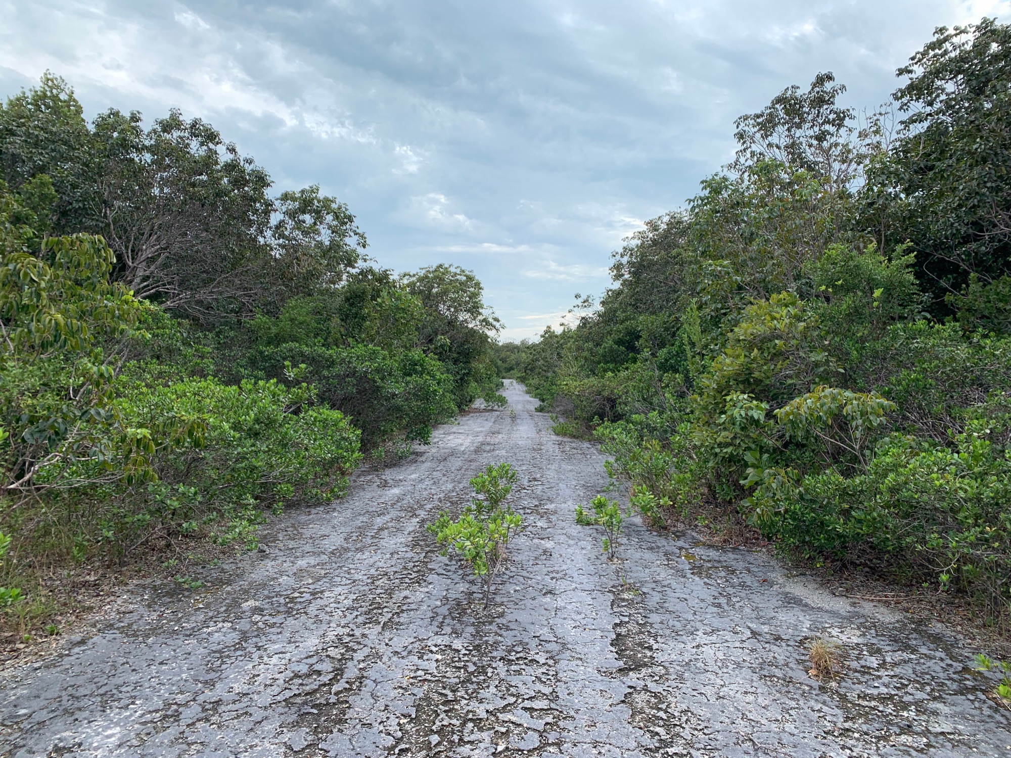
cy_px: 379
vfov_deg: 53.1
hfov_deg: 67.3
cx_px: 506
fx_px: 759
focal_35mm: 26
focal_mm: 4.25
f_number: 1.8
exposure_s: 1/601
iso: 25
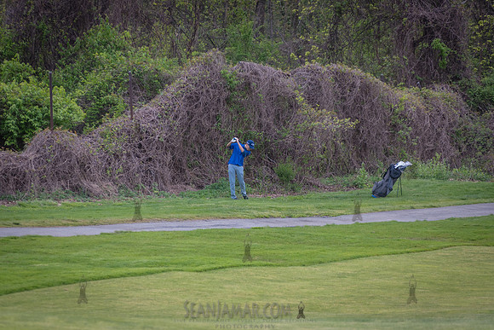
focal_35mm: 270
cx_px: 240
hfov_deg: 7.6
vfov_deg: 5.1
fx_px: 3701
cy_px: 178
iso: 400
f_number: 3.5
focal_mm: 200
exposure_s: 1/1250
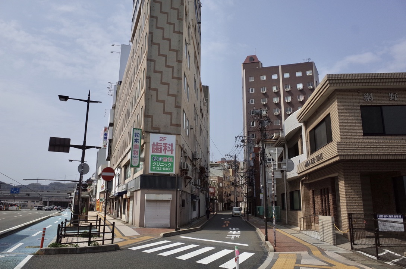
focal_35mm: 28
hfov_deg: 65.6
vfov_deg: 46.2
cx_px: 203
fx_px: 315
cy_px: 134
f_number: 8
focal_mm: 18.3
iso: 320
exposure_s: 1/1600
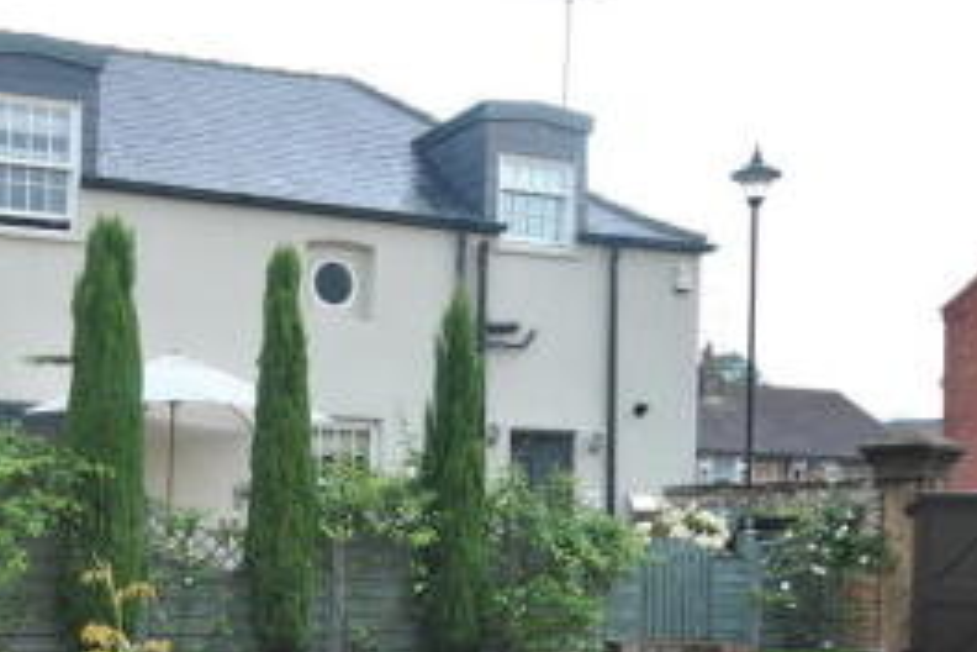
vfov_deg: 25.6
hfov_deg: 36.9
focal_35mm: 52
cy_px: 517
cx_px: 198
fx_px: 1411
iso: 100
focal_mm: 14
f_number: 5.6
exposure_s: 1/125
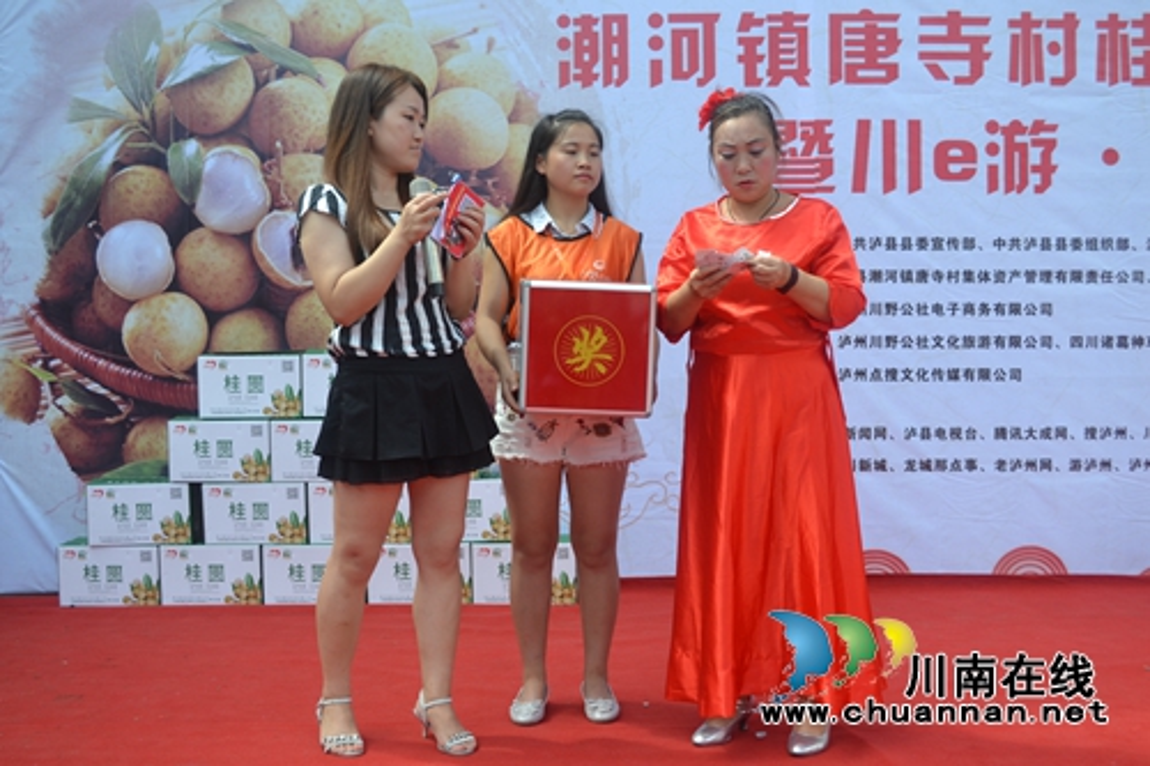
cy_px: 383
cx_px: 575
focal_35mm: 42
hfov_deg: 46.4
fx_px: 1341
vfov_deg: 31.9
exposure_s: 1/160
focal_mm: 28
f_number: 6.3
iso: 100
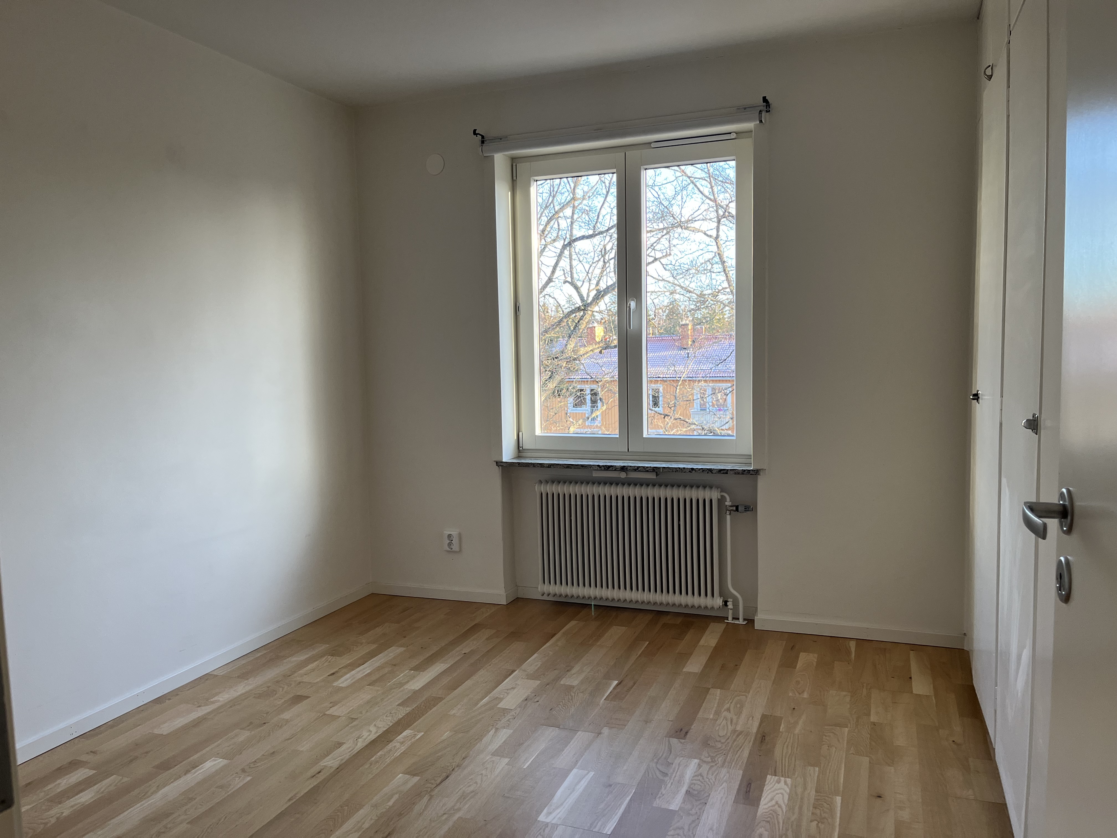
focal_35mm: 26
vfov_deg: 53.1
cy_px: 419
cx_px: 558
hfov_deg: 67.3
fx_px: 839
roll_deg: +1.5
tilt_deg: -5.9
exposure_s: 1/121
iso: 125
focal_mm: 5.1
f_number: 1.6
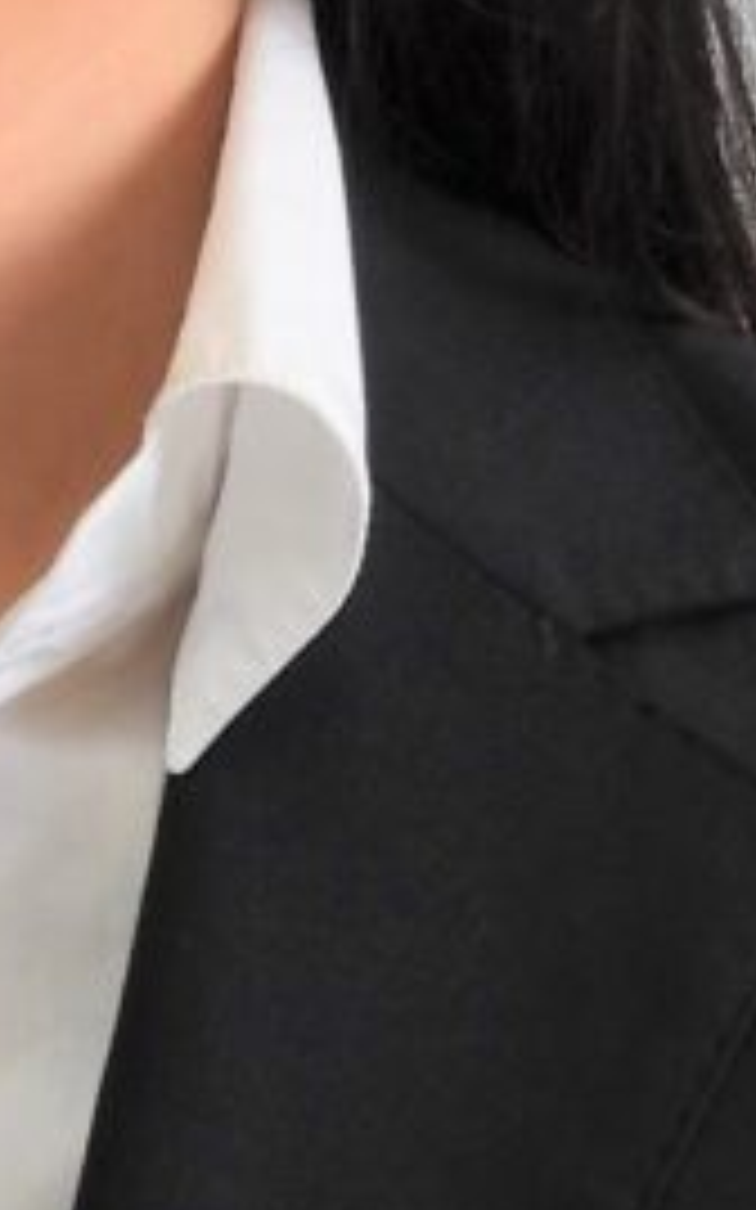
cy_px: -238
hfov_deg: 5.9
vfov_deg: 9.3
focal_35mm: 222
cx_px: -270
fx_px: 7322
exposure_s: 1/40
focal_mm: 9.8
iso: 100
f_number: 3.5
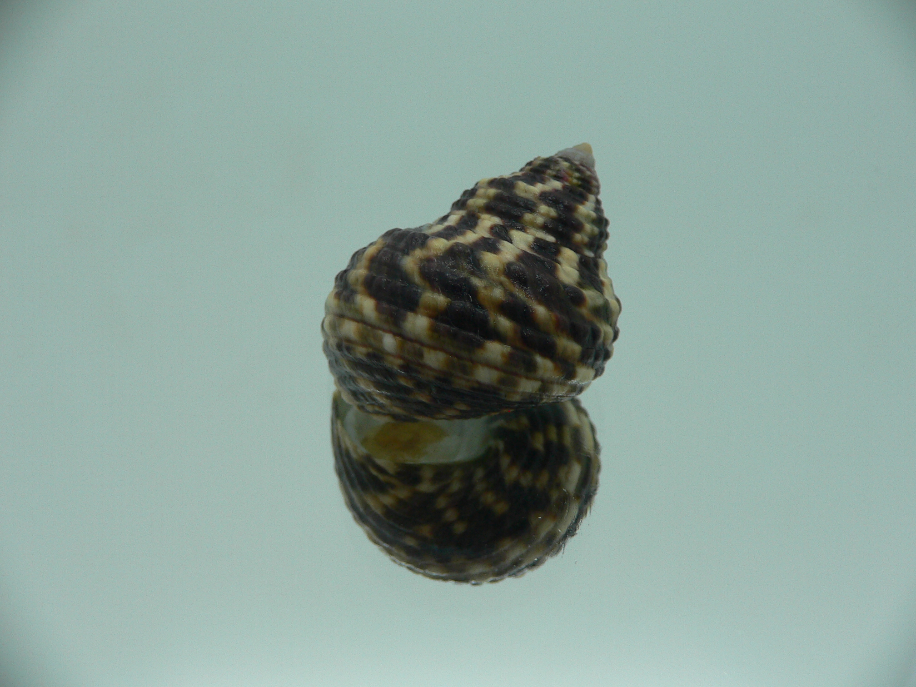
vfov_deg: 40.7
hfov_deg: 52.6
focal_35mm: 35
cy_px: 344
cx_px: 458
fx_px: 926
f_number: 2.8
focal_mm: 4.6
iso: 80
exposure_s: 1/60
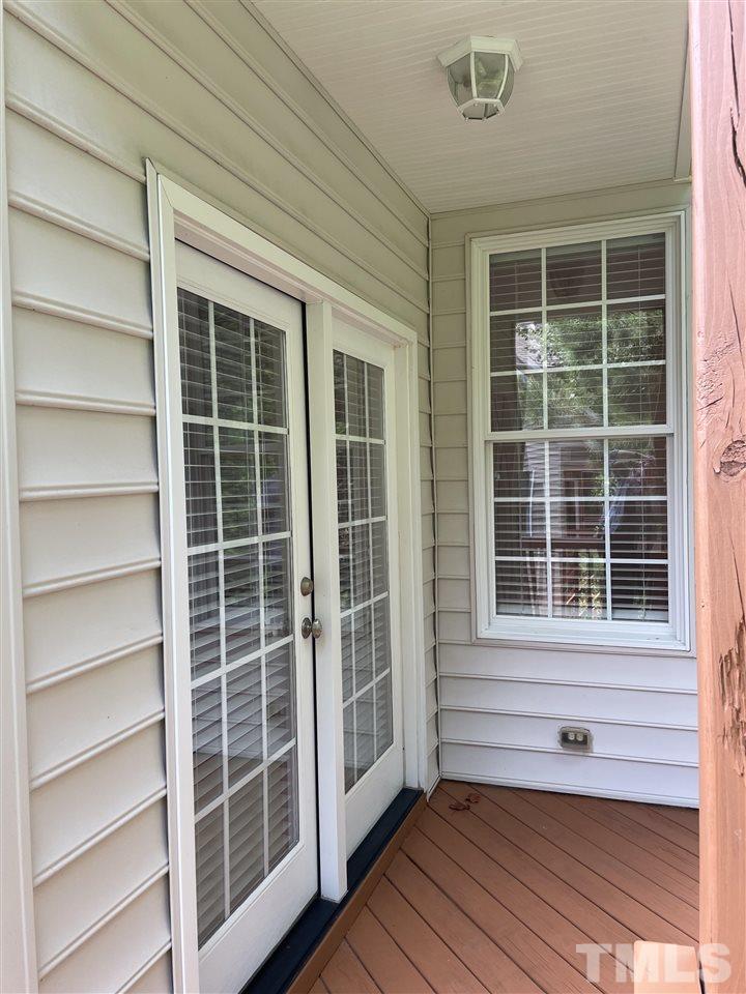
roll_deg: +1.4
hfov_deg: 53.1
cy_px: 497
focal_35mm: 26
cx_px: 373
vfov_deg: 67.3
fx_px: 747
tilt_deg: -1.9
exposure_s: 1/151
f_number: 1.6
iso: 32
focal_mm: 4.2
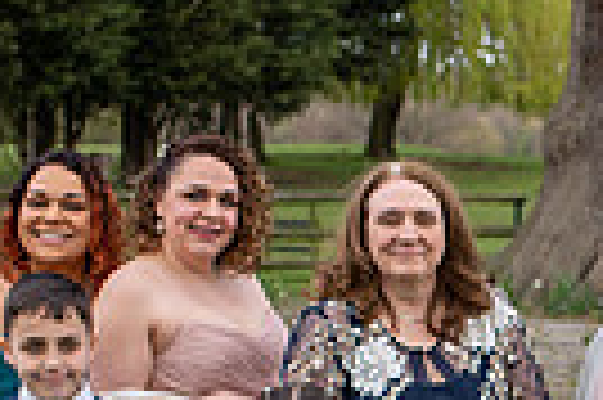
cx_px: 702
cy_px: 539
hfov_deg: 12.6
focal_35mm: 160
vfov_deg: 8.4
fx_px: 2677
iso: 100
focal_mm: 35
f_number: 3.2
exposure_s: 1/320
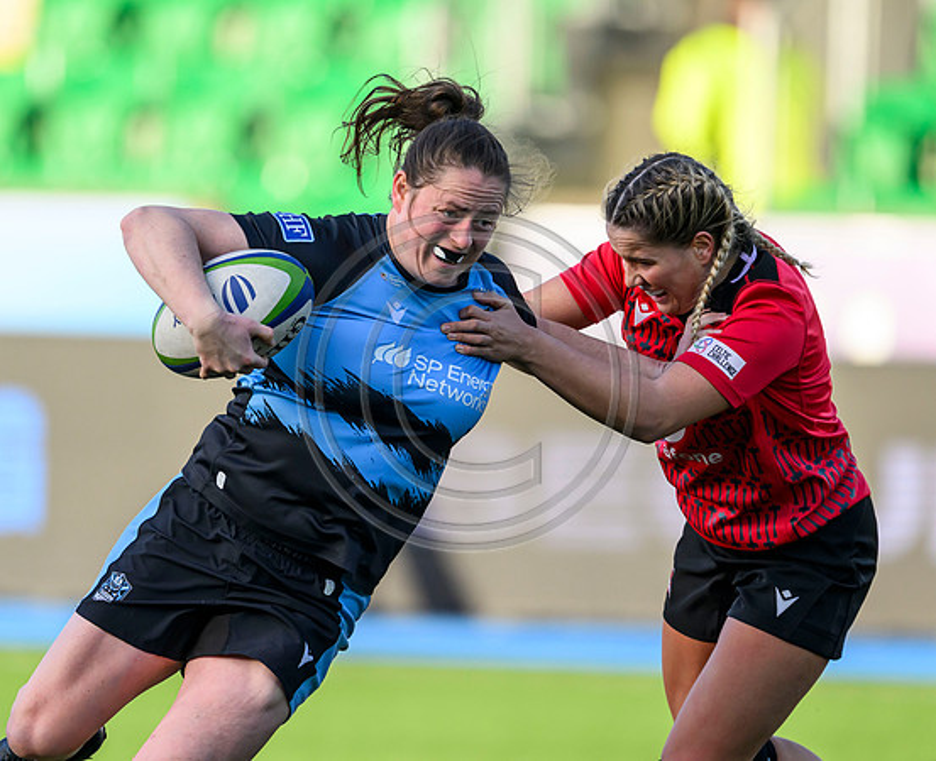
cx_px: 474
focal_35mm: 858
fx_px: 23926
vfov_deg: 1.8
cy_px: 426
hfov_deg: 2.2
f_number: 4
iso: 800
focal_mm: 560
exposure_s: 1/1600
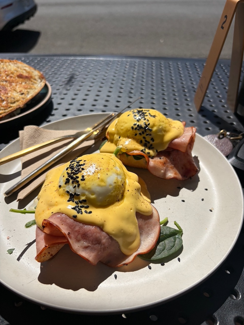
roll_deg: +3.6
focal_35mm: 26
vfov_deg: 67.3
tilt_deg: -39.5
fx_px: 244
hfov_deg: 53.1
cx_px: 122
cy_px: 162
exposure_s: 1/7813
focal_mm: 5.96
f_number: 1.6
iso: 50
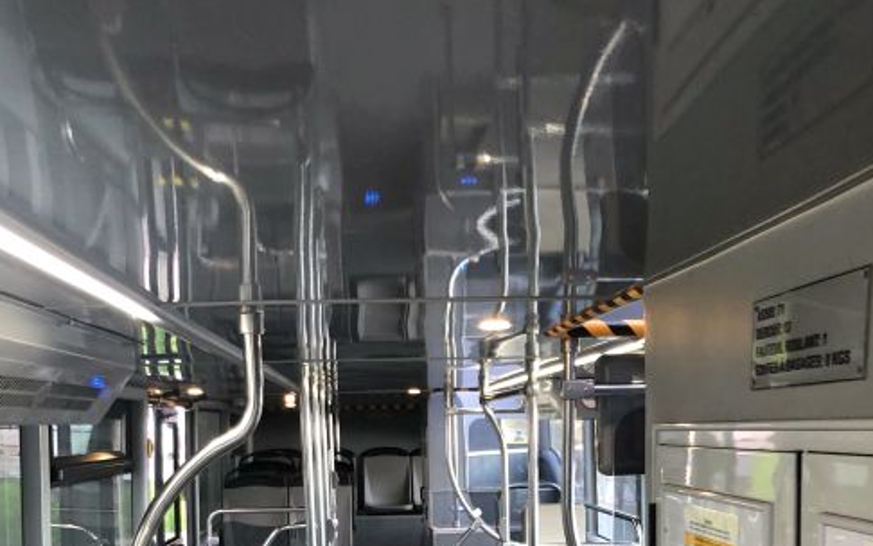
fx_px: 1047
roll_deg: -0.8
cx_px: 422
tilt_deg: -6.5
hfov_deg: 45.3
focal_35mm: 44
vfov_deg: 27.6
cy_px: 544
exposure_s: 1/15
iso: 50
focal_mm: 4
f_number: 1.8
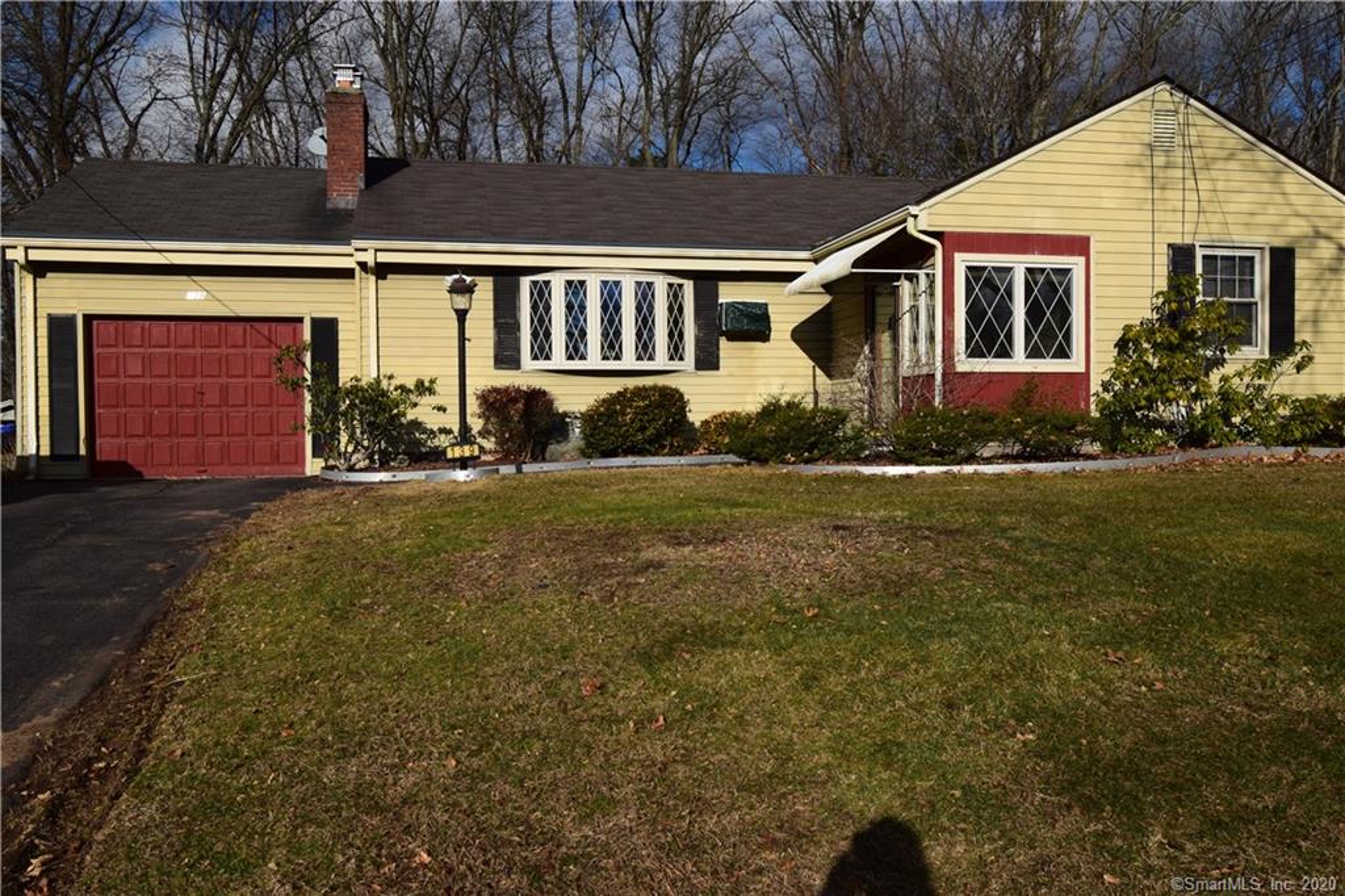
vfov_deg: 43.6
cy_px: 448
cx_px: 672
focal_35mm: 30
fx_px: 1120
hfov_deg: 61.9
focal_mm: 20
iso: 220
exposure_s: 1/500
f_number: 11
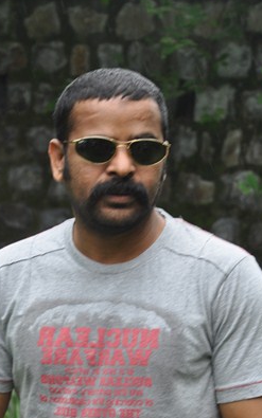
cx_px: 104
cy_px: 358
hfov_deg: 7.6
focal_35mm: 172
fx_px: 1964
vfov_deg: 12.1
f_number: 5.6
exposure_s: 1/125
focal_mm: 58
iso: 220
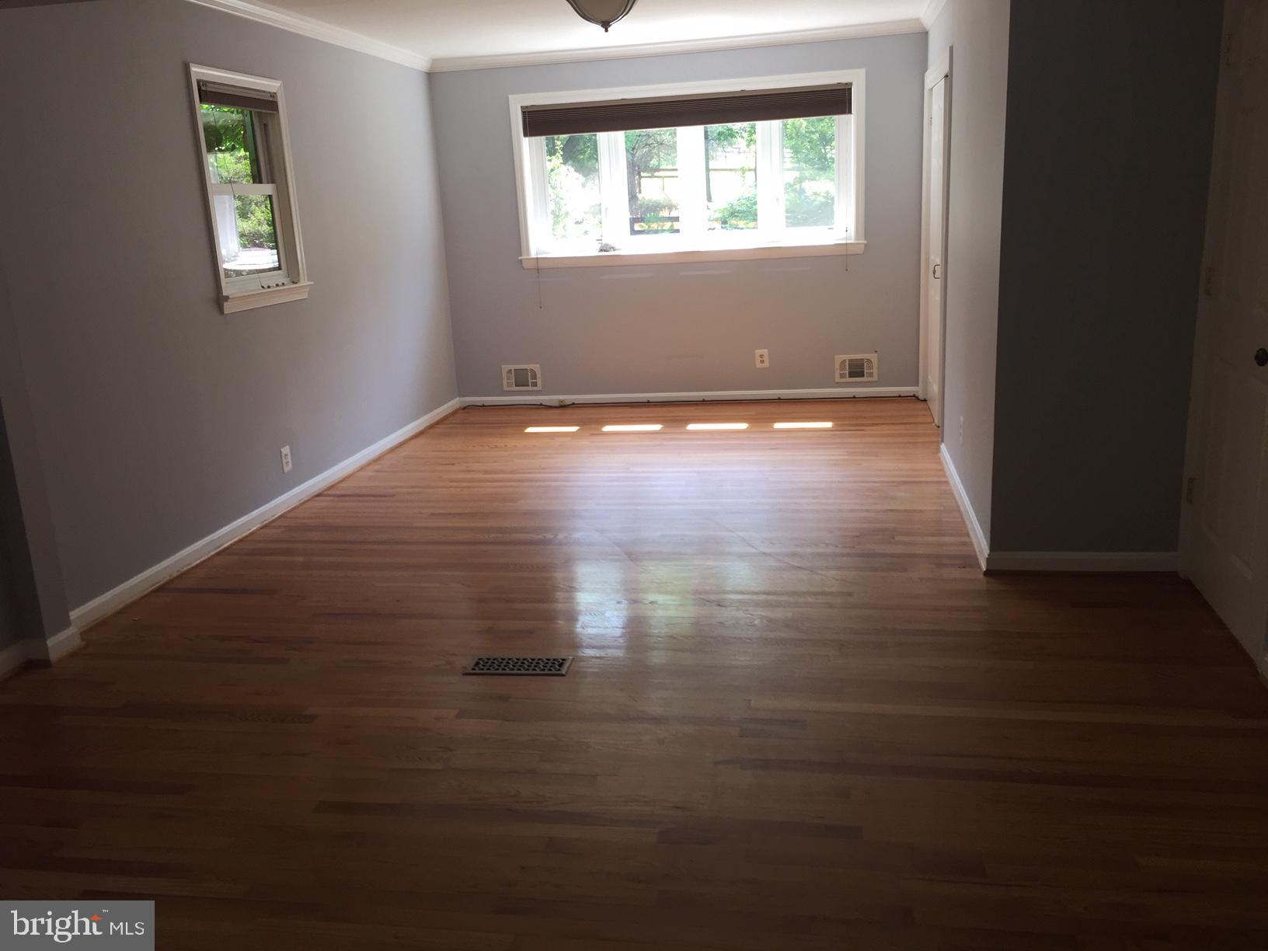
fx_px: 1062
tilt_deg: -14.9
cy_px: 476
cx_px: 634
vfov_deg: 48.2
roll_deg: +2.2
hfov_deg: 61.7
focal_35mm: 29
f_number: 2.2
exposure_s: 1/40
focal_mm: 4.15
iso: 32
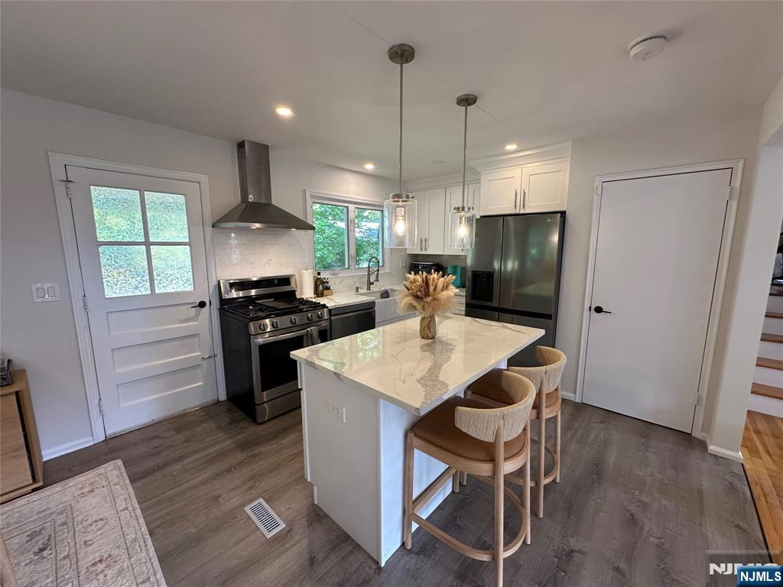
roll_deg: -0.3
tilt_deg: -7.8
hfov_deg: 102.1
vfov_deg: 85.7
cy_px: 294
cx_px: 392
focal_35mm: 14
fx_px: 317
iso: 200
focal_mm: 2.22
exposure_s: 1/120
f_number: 2.2
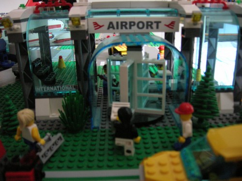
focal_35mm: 34
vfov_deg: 41.7
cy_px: 90
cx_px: 121
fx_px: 237
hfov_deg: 54.0
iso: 200
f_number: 2.9
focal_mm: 5.7
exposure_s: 1/5.2
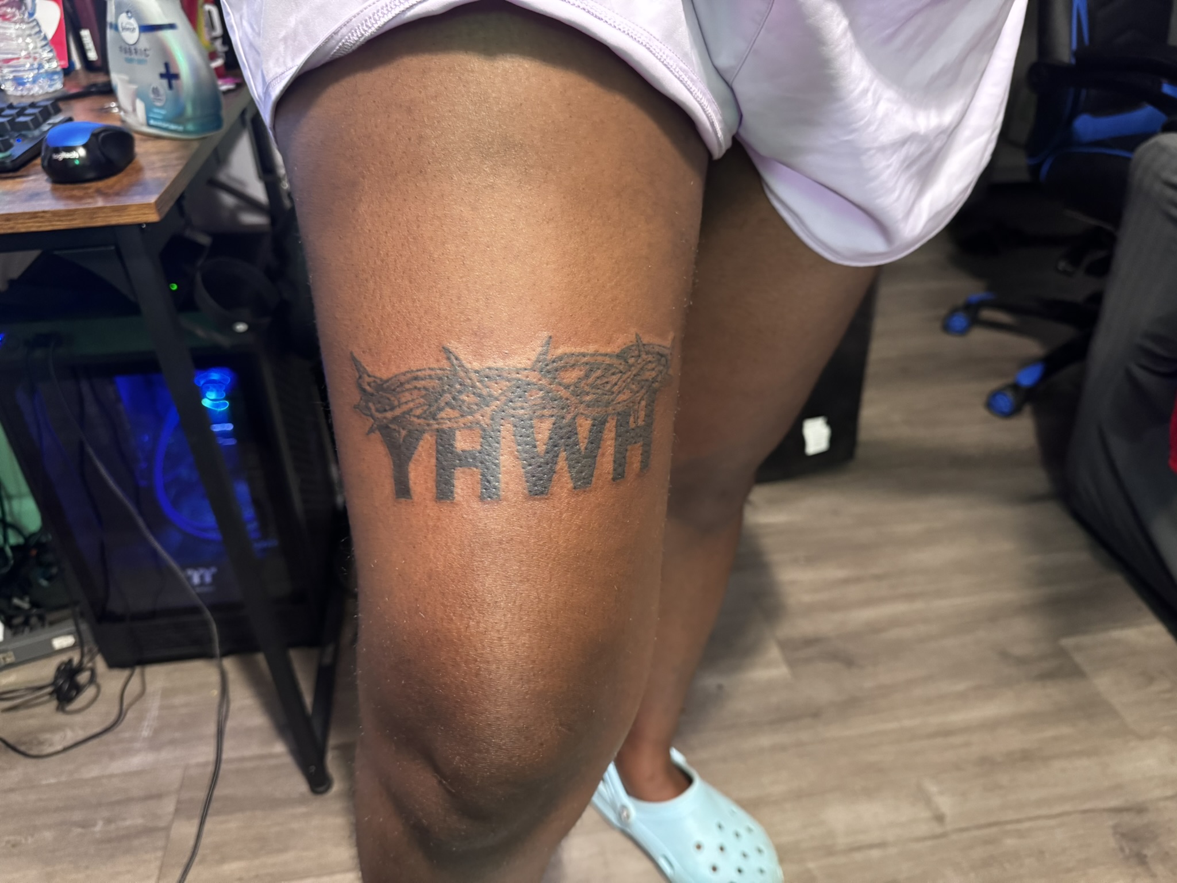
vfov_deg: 56.8
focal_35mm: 24
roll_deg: +1.0
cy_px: 442
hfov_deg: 71.6
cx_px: 588
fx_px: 816
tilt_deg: -34.9
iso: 800
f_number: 1.78
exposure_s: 1/40
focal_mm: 6.76
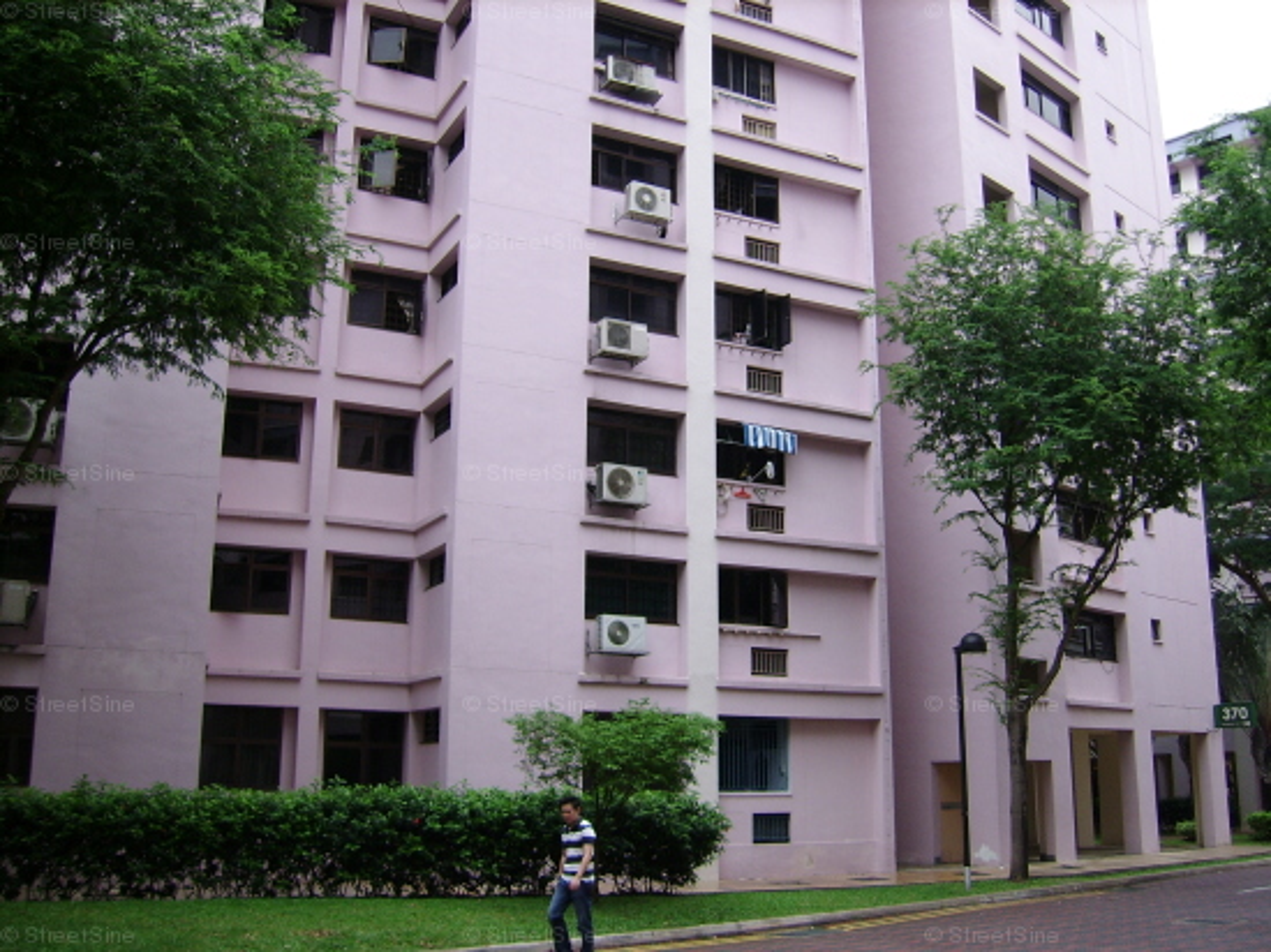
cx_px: 636
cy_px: 476
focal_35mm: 35
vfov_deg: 40.7
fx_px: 1285
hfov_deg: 52.6
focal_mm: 5.95
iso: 50
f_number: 2.8
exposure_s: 1/594
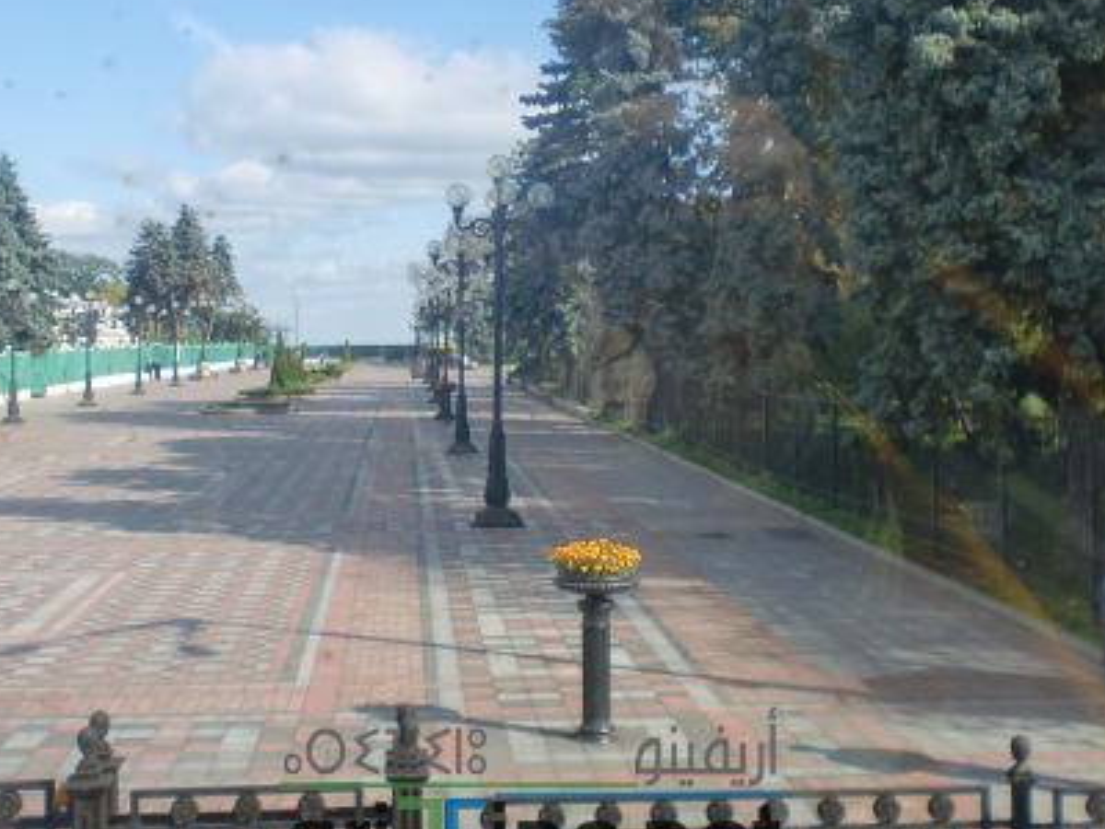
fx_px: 1788
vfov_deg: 26.0
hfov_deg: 34.3
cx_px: 530
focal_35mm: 56
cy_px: 309
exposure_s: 1/400
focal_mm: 6.3
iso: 64
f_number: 3.1
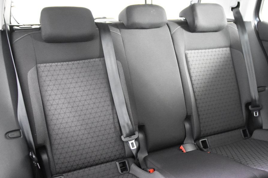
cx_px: 163
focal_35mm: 37
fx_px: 273
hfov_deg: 51.8
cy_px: 100
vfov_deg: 36.1
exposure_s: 1/25
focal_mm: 17
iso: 5600
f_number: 2.8
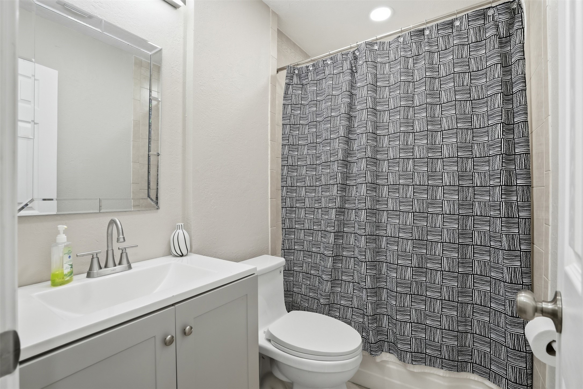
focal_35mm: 16
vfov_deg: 73.7
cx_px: 292
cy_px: 194
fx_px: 259
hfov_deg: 96.7
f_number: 8
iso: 200
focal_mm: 16
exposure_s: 1/40
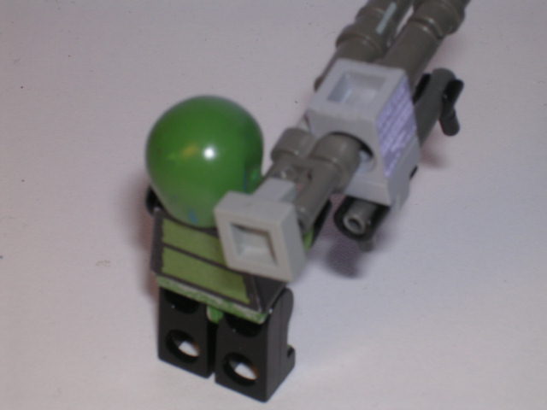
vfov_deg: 12.9
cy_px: 205
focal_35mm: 115
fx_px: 1817
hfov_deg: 17.1
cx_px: 274
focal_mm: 17.4
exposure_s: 1/60.1
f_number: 9.8
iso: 100
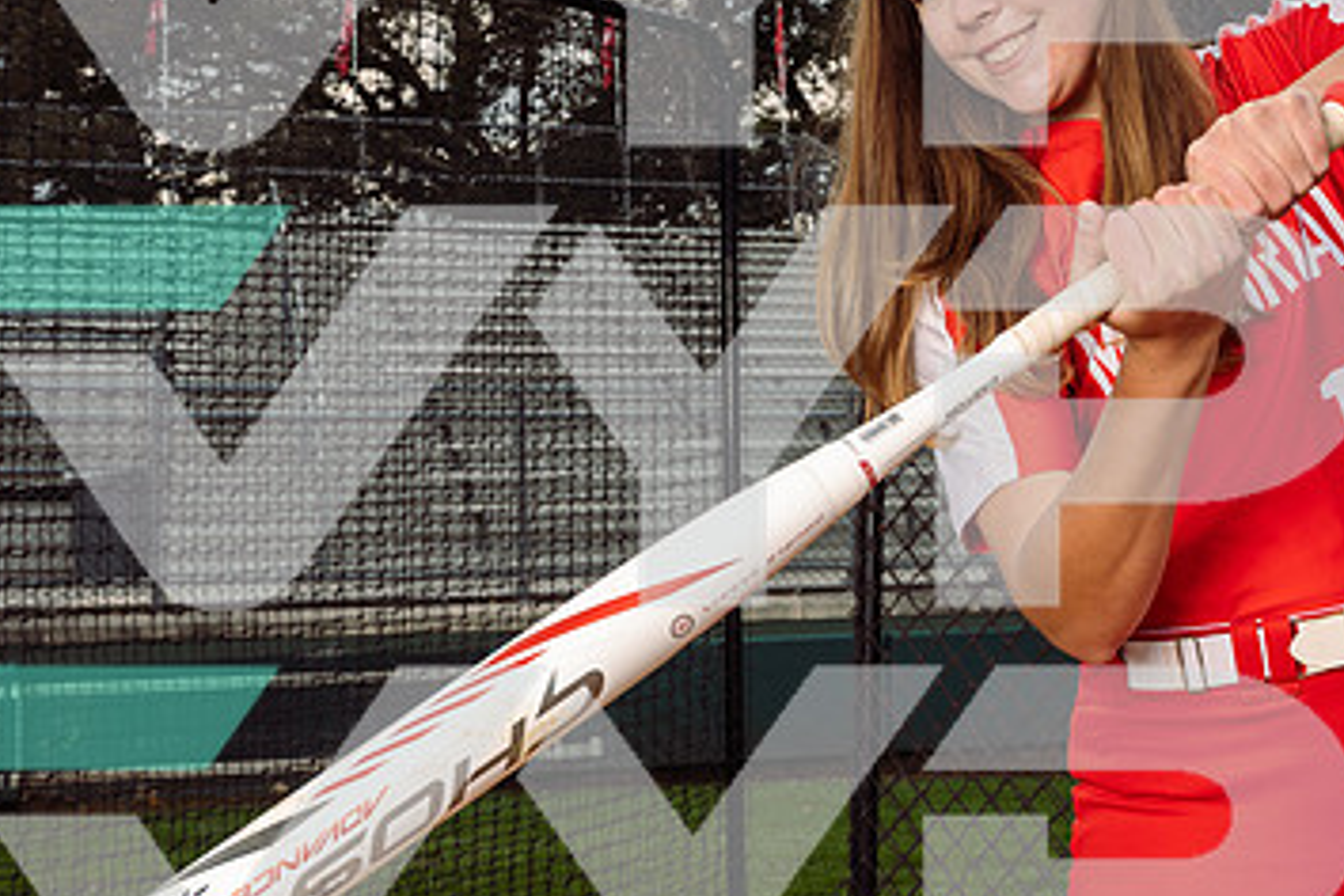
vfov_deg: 25.1
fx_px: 2016
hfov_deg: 36.6
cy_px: 408
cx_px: 862
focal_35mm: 54
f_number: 9
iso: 125
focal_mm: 33
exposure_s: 1/160
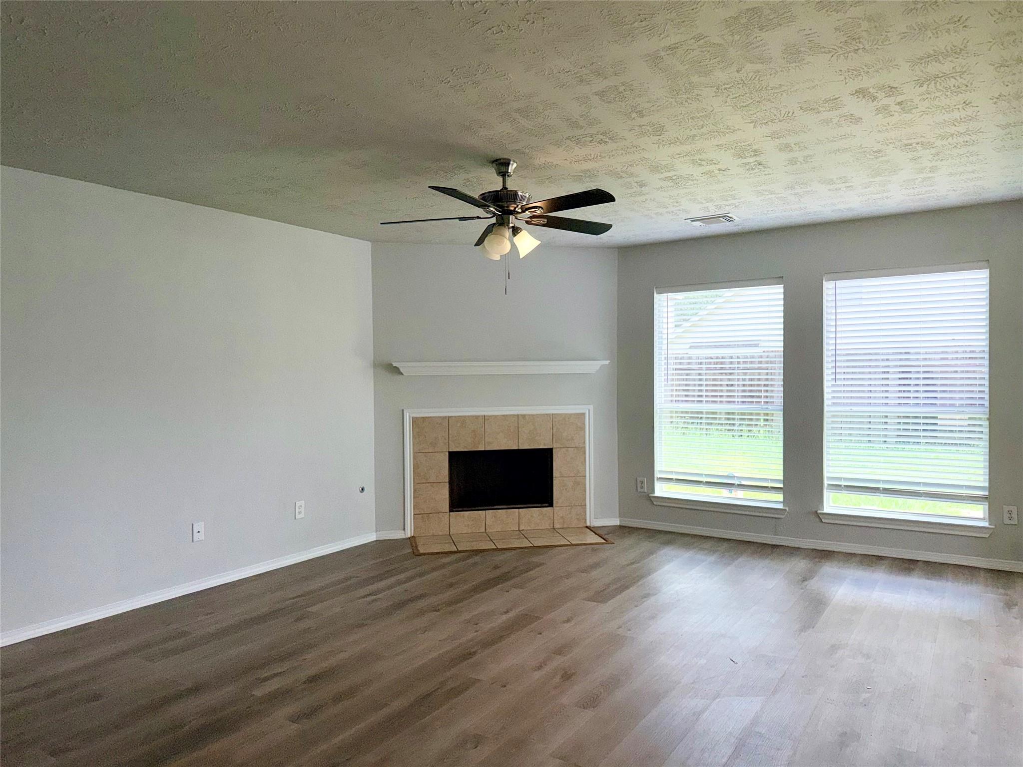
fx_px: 709
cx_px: 512
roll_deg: +0.7
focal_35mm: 24
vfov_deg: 56.8
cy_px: 384
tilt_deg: -1.6
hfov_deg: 71.6
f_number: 1.78
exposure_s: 1/1508
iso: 50
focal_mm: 6.76
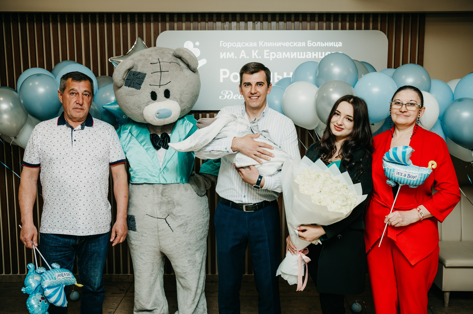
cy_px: 157
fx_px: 470
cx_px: 240
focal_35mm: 36
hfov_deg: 53.4
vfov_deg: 36.9
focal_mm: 34
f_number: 4
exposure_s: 1/160
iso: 200
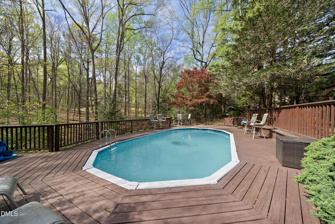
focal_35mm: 12
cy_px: 112
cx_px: 168
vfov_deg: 90.1
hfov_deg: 112.6
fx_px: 112
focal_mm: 12
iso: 100
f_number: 7.1
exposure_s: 1/30
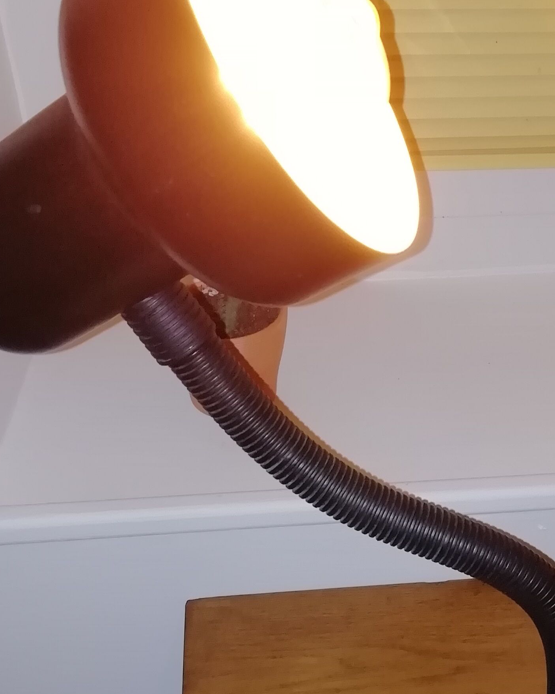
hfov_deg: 24.9
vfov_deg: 30.7
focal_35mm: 60
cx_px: 458
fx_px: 1232
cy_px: 548
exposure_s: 1/33.3
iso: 125
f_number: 2.2
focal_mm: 3.21
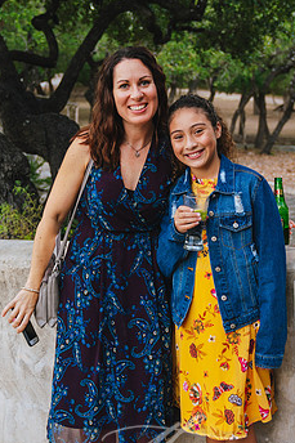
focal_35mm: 55
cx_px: 167
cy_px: 215
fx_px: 677
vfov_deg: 36.3
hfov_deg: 24.6
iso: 200
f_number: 2.8
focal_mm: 28
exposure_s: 1/400
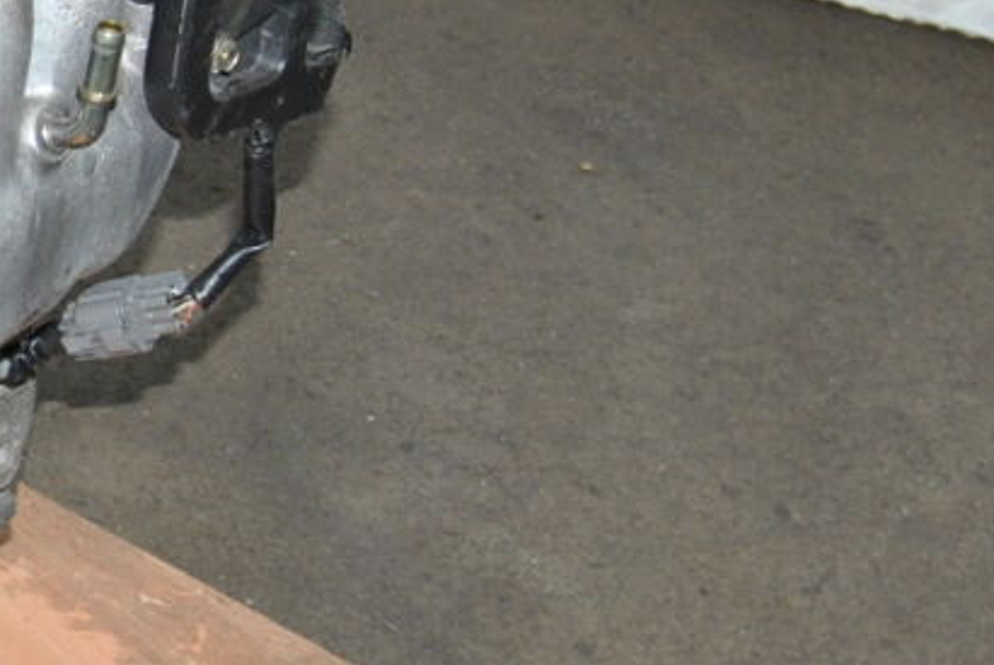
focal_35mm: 140
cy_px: 149
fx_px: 3870
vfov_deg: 9.8
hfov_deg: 13.5
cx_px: -660
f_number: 6.3
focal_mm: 24
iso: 400
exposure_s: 1/200
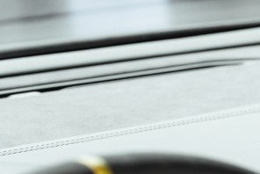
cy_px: 362
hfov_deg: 8.4
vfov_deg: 5.9
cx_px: 565
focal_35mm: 228
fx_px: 1648
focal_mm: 50
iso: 8000
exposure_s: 1/250
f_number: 3.5
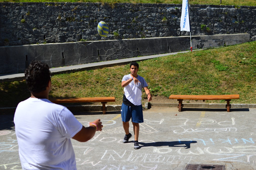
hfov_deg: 37.9
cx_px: 128
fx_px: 373
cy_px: 85
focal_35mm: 52
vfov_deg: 25.7
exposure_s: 1/1600
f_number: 3.2
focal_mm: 35
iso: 100
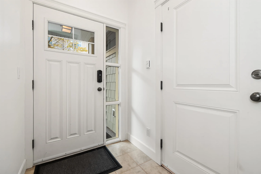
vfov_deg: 77.3
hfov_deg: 100.4
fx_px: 109
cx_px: 130
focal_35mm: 15
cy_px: 87
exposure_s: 1/15
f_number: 7.1
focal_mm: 10
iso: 320
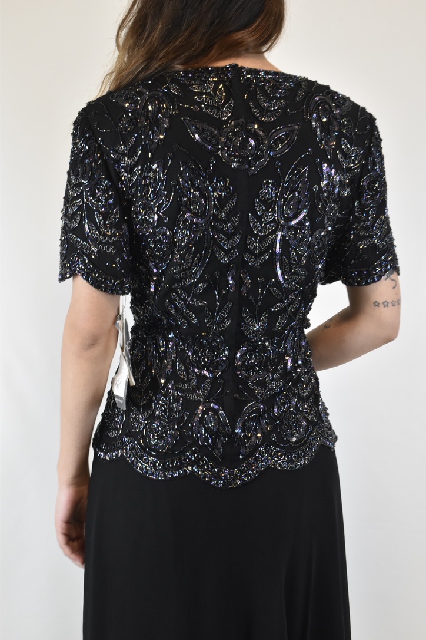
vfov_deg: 33.4
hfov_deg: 22.6
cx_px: 213
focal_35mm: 60
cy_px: 320
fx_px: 1065
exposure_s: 1/25
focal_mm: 40
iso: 1600
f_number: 16
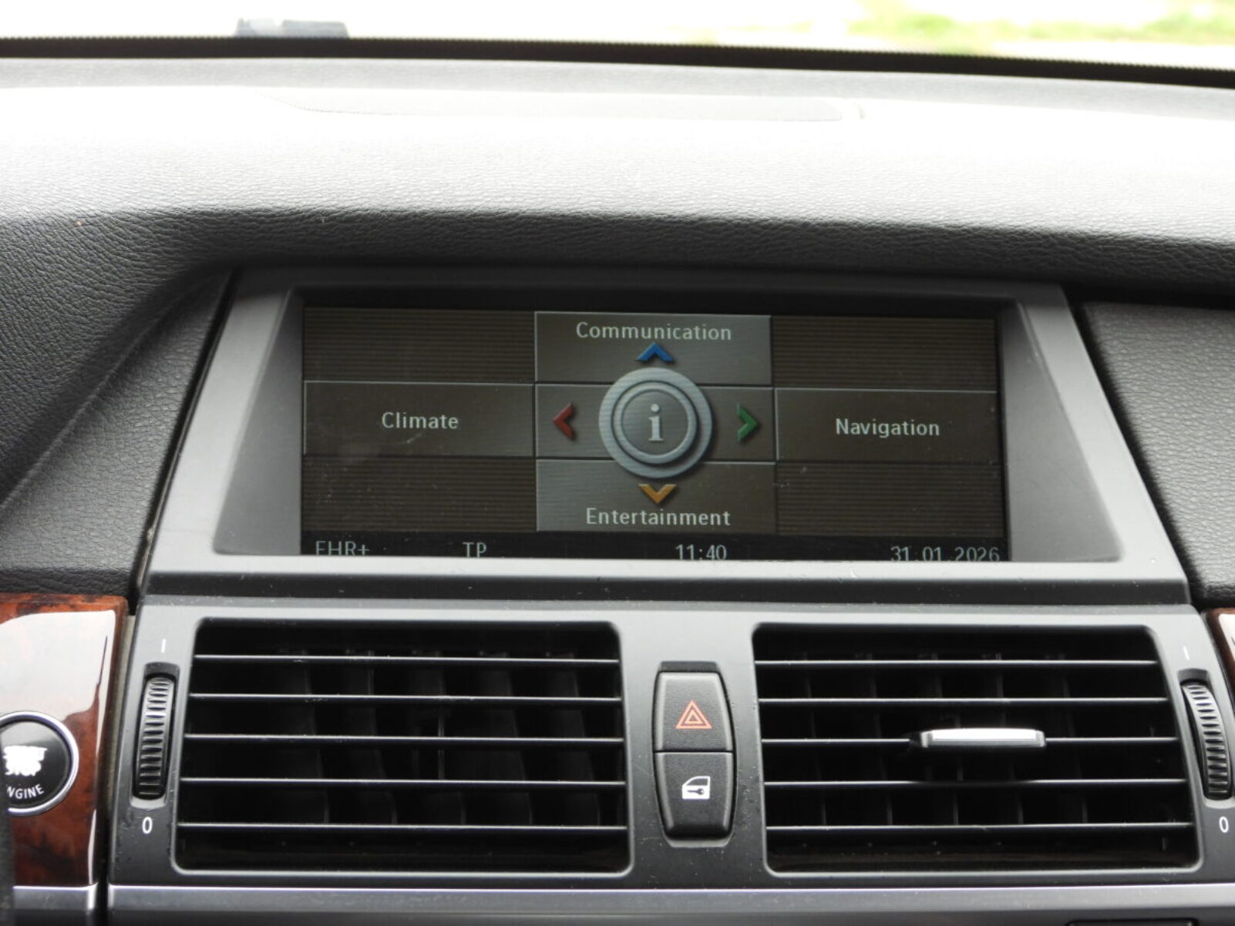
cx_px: 618
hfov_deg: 21.5
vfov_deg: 16.2
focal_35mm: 91
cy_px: 463
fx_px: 3247
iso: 250
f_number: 3.5
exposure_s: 1/60
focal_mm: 16.3
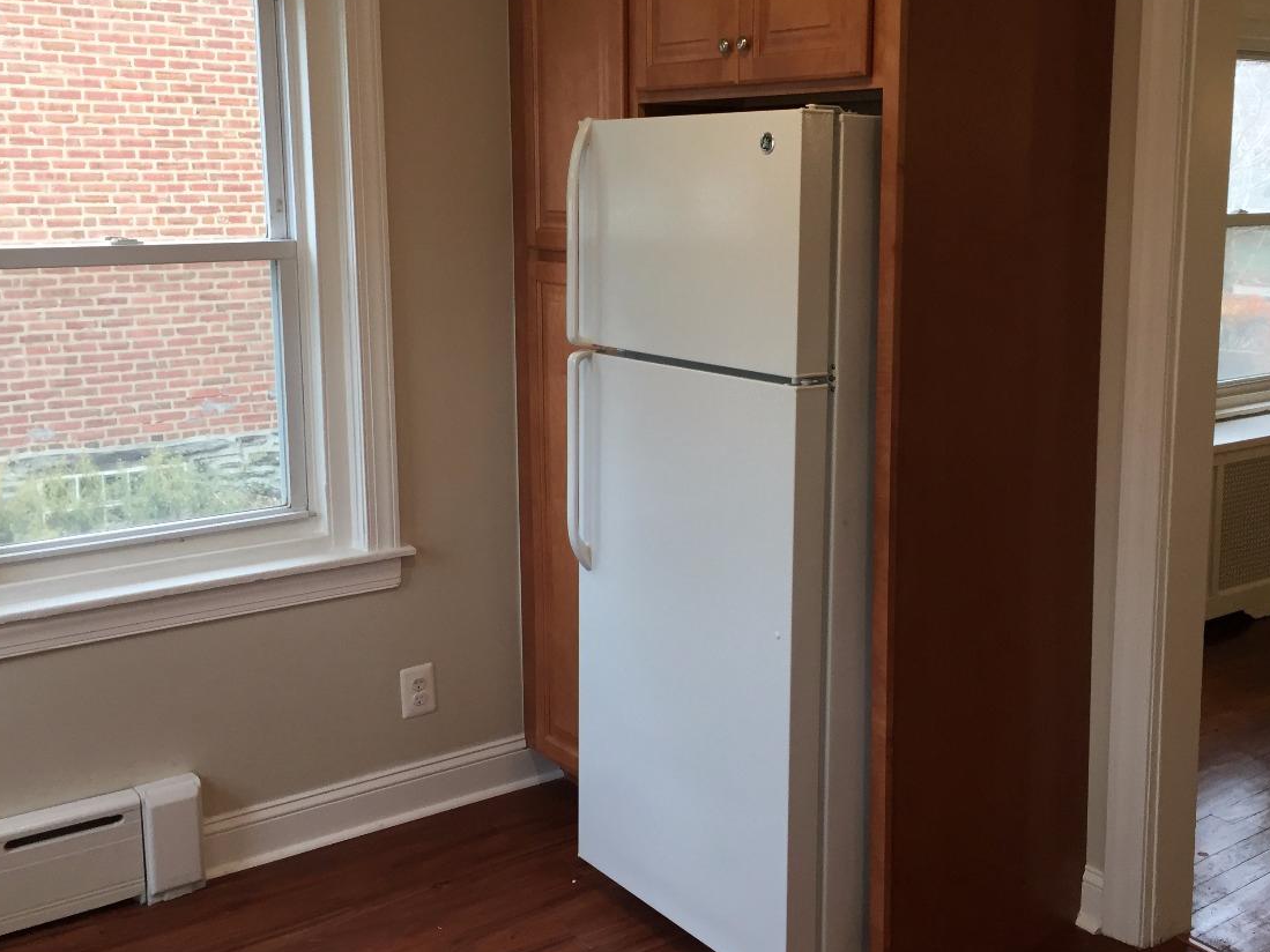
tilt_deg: -7.9
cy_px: 404
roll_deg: -2.3
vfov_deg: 37.6
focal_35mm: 38
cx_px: 691
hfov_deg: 48.9
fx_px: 1394
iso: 32
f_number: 2.2
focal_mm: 4.15
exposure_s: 1/30
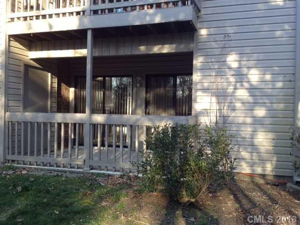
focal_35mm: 35
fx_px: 303
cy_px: 112
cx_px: 150
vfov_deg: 40.7
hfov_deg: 52.6
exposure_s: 1/124
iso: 50
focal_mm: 4.28
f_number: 2.4
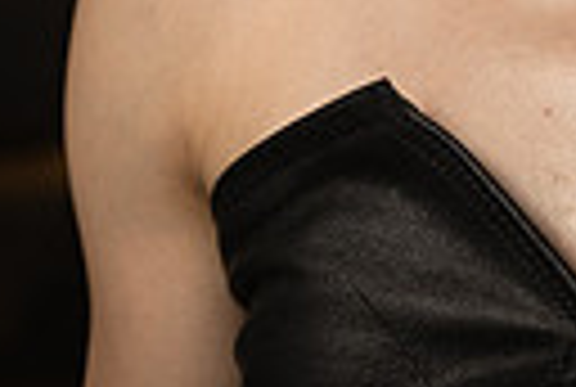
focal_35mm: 339
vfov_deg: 4.0
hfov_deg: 6.1
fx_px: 5437
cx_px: 405
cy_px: -466
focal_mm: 75
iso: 400
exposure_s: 1/400
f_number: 2.8
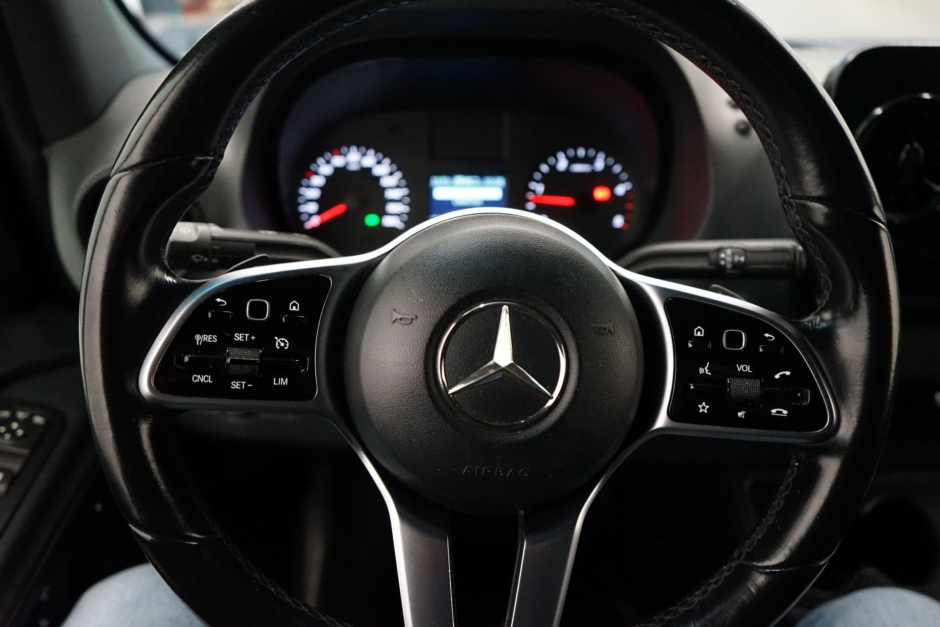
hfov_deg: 65.5
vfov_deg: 46.4
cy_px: 314
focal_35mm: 28
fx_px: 731
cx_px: 470
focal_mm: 28
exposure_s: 1/160
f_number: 3.5
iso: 5000
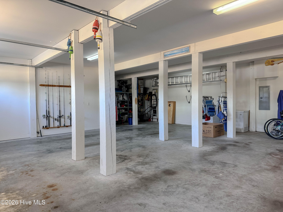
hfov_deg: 71.6
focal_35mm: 24
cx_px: 142
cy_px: 106
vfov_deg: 56.8
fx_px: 196
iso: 160
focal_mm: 6.76
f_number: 1.8
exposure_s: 1/60
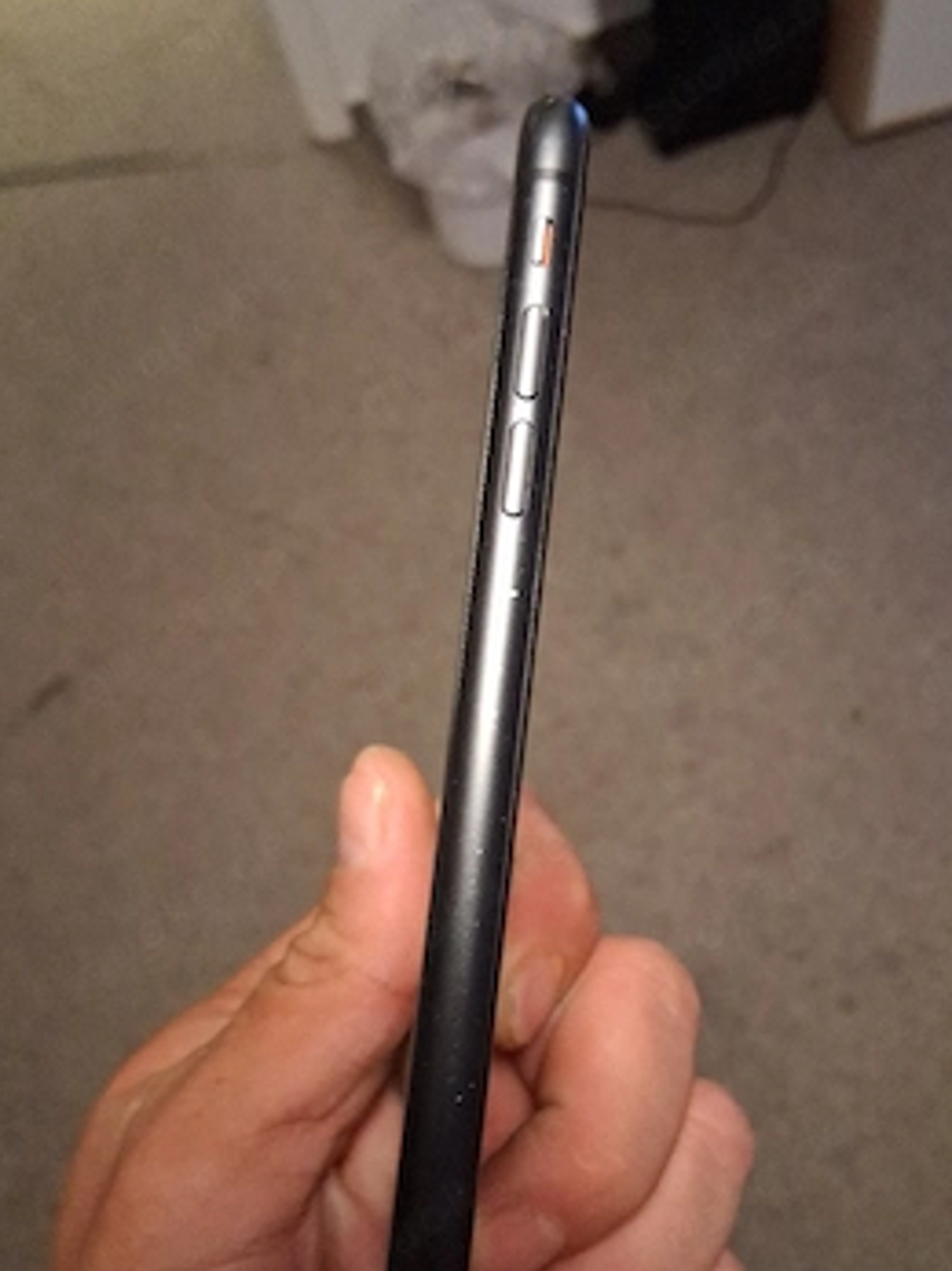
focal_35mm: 30
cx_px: 542
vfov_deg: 60.0
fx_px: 1101
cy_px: 663
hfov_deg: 46.6
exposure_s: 1/25
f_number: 1.8
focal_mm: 3.98
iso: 640
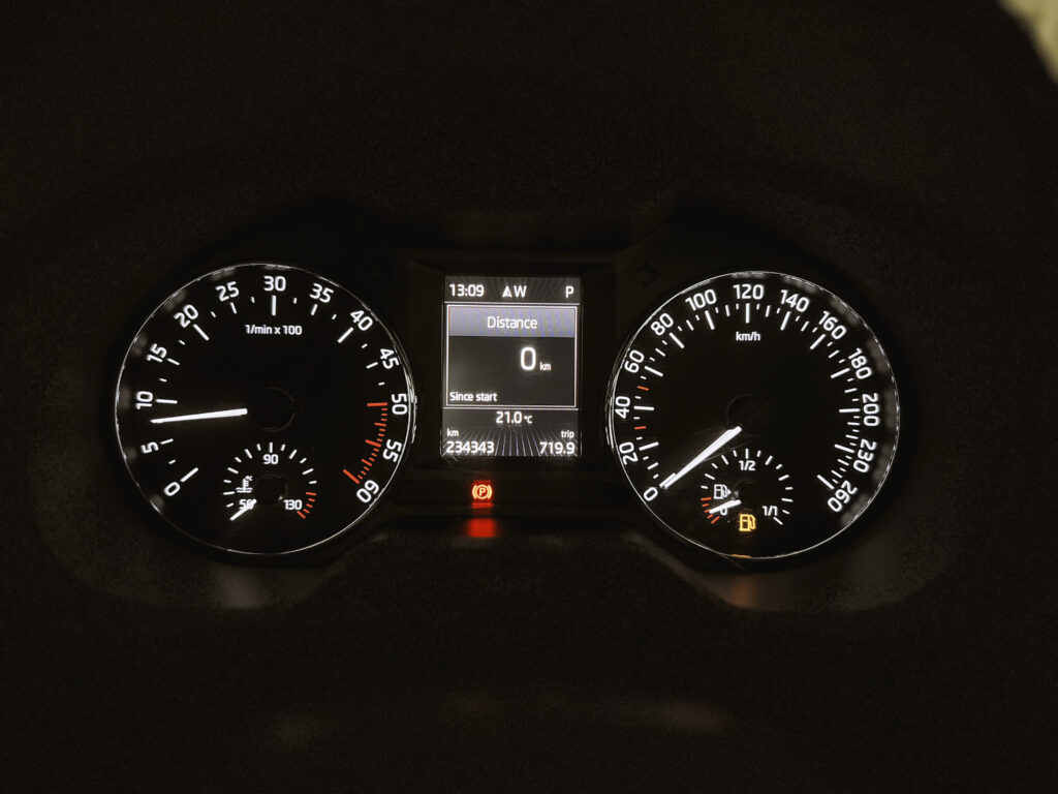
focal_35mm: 26
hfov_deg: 67.3
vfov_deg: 53.1
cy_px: 397
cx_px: 529
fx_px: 795
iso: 500
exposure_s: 1/49
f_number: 1.5
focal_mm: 5.7
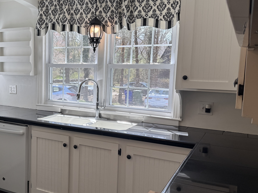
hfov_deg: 47.7
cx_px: 74
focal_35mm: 38
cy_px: 101
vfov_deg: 37.7
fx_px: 283
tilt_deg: -5.8
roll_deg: -1.8
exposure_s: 1/460
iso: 80
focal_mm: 6.76
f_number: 1.78
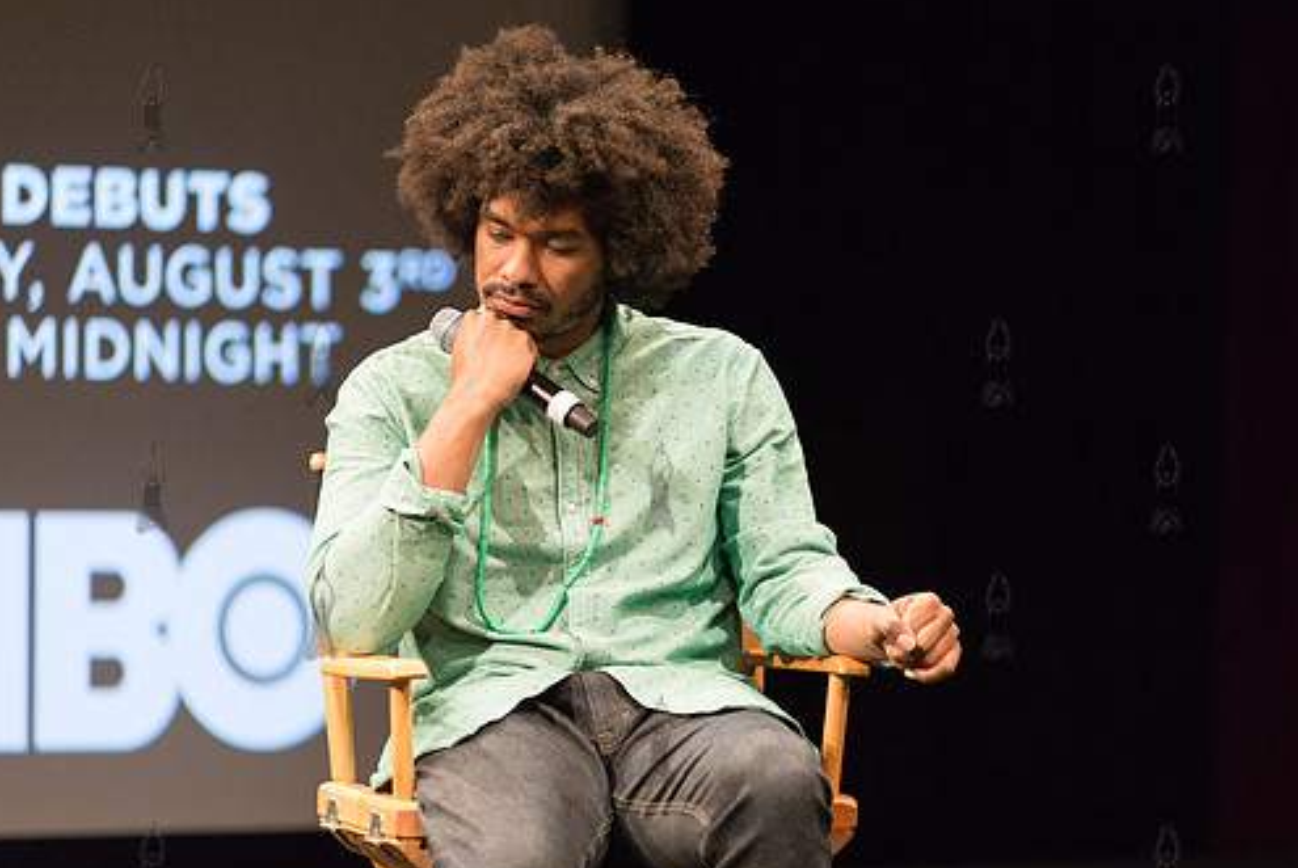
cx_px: 658
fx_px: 7181
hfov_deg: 10.3
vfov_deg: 6.9
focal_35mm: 199
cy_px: 486
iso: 4000
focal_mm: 170
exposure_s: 1/200
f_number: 2.8
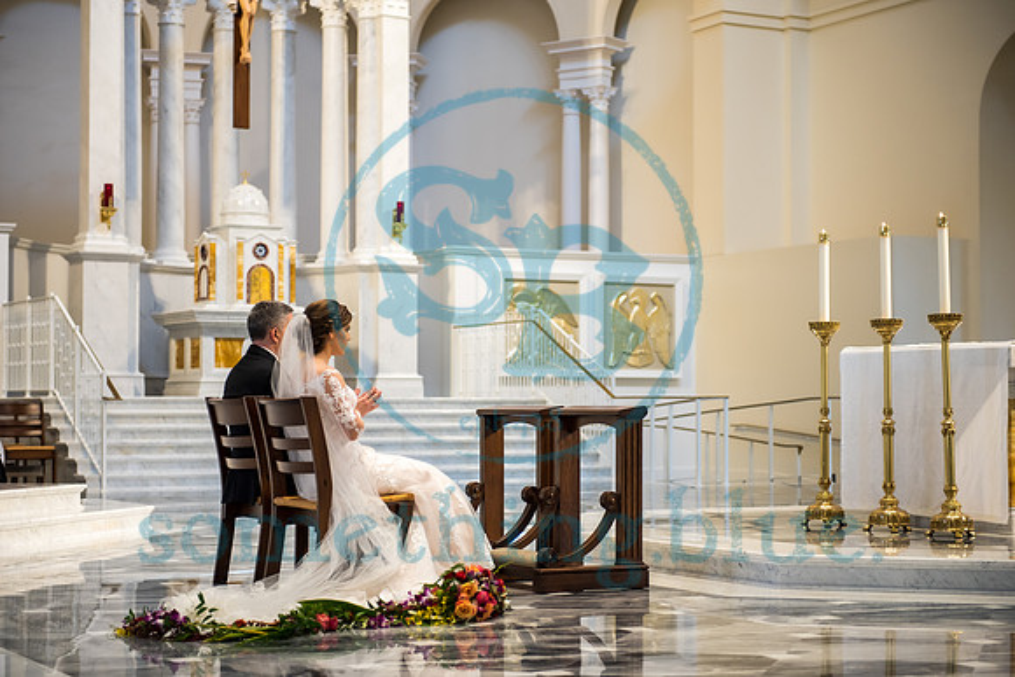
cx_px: 505
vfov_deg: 19.3
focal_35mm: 71
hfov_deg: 28.6
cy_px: 338
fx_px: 1992
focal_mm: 70
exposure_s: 1/160
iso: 640
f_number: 2.8
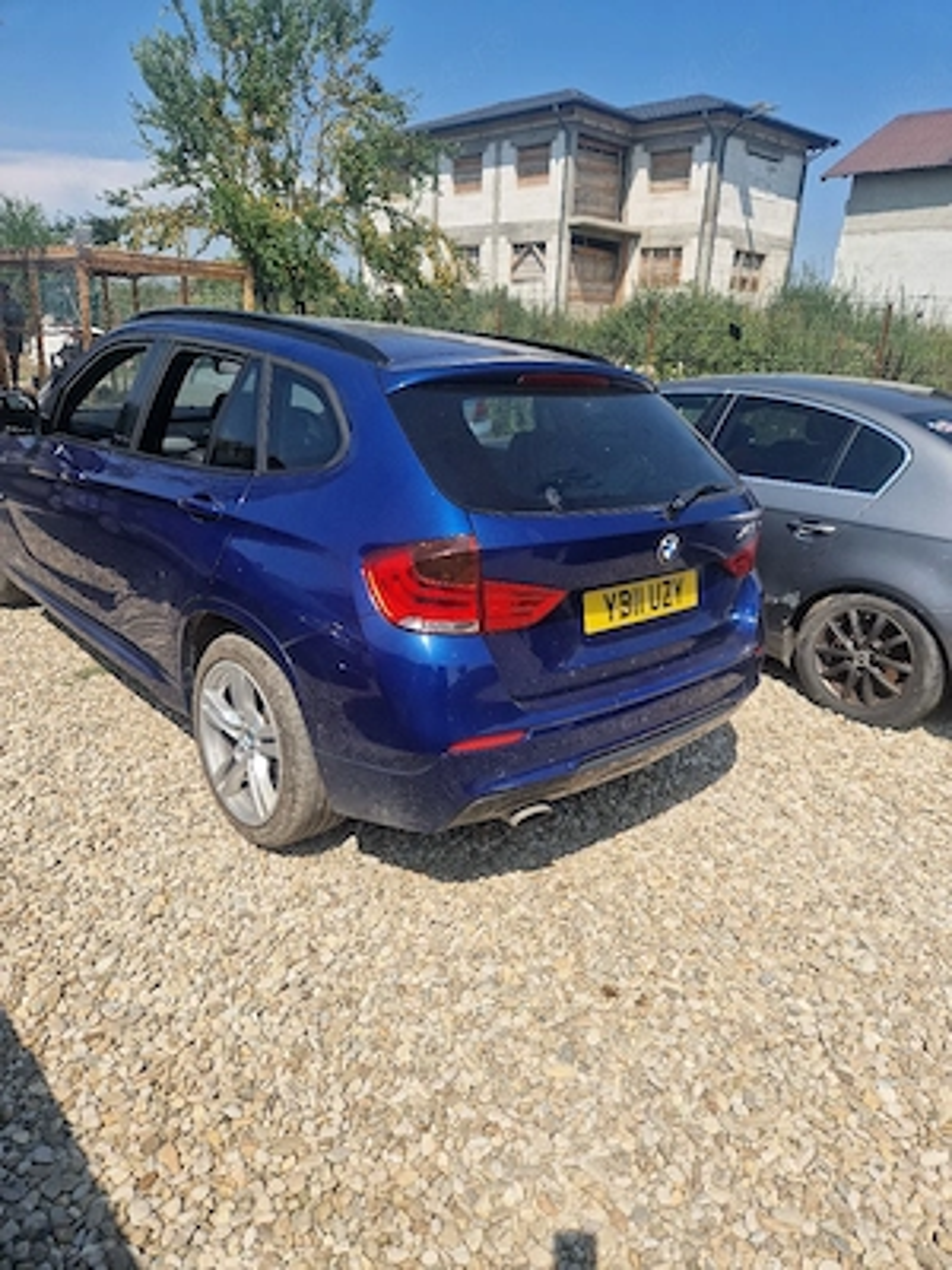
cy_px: 635
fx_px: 843
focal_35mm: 23
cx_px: 476
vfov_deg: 73.9
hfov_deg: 58.9
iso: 50
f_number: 1.8
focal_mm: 5.4
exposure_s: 1/2500
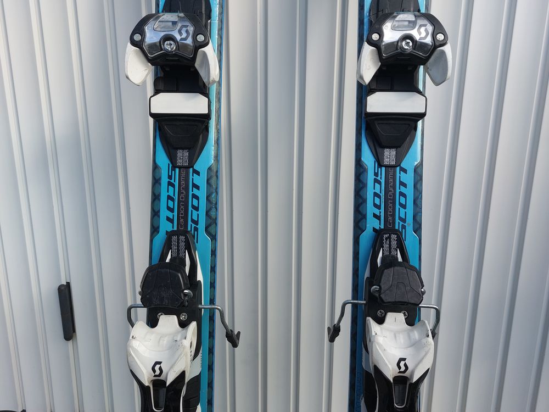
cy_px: 206
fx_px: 396
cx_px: 274
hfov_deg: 69.4
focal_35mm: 25
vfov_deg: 54.9
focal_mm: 5.23
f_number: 1.8
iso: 25
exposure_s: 1/519
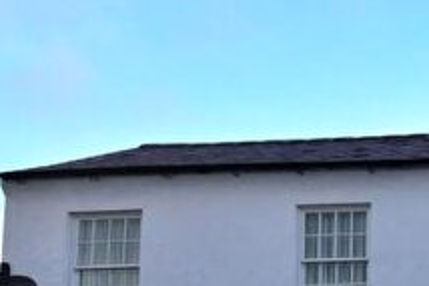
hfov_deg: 30.1
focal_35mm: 49
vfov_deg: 24.6
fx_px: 584
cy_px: 353
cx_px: 585
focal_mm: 10
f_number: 10
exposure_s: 1/200
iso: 400
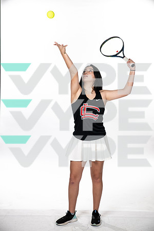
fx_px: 417
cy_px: 116
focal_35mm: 65
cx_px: 77
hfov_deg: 20.9
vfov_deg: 31.0
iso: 400
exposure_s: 1/320
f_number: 7.1
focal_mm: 65
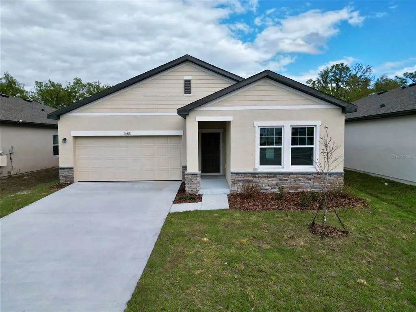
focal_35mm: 24
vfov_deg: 56.8
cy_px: 156
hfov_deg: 71.6
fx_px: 288
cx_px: 208
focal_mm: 6.72
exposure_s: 1/3200
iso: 130
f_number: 1.7
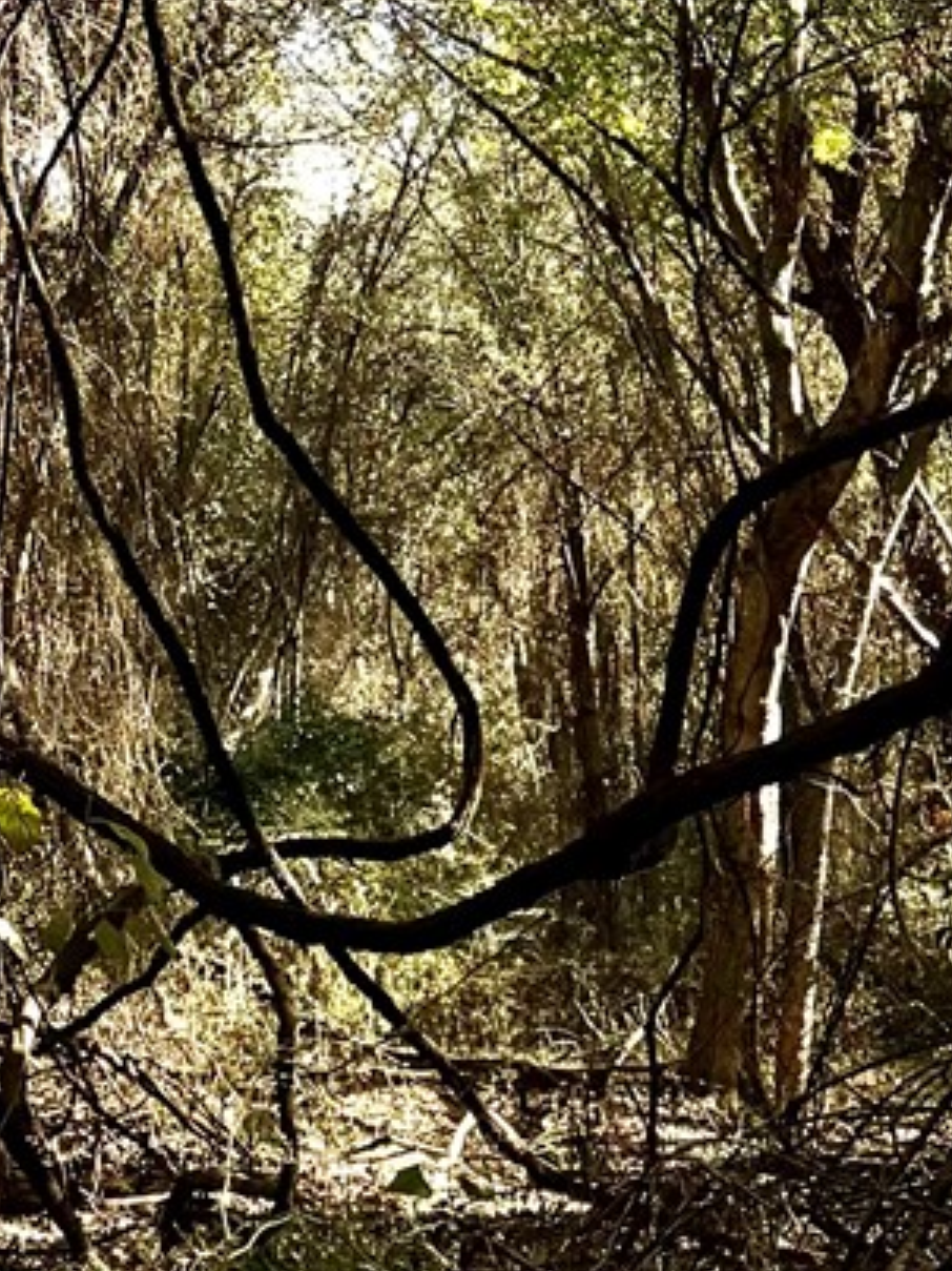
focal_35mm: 122
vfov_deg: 14.4
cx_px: -107
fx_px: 4476
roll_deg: -0.2
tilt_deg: +21.7
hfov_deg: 11.9
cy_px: -946
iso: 80
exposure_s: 1/627
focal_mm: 6.76
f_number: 1.78
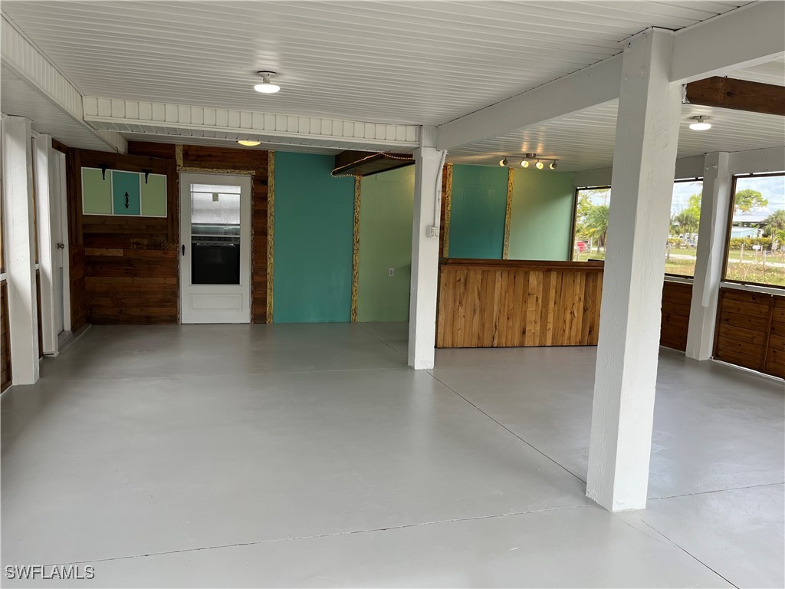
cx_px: 392
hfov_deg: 67.3
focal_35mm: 26
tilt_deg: -6.2
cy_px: 294
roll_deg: -1.8
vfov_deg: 53.1
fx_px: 590
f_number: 1.6
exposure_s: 1/362
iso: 50
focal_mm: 5.1
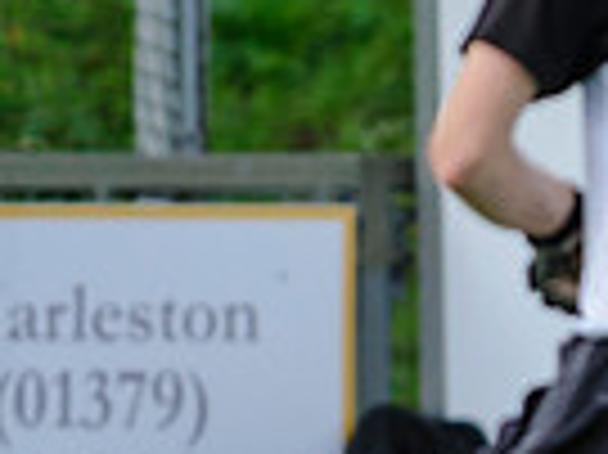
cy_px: 455
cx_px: 1403
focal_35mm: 2605
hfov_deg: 0.8
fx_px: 45714
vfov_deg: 0.6
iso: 400
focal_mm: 420
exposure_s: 1/1500
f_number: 4.8
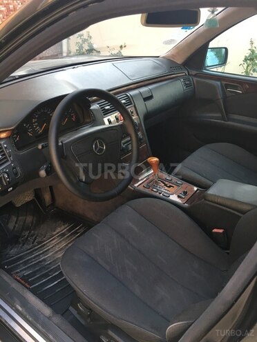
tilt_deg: -30.3
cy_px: 171
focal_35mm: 29
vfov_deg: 61.7
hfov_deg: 48.2
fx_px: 287
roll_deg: +0.7
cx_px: 128
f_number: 2.2
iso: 100
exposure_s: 1/33
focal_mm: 4.15
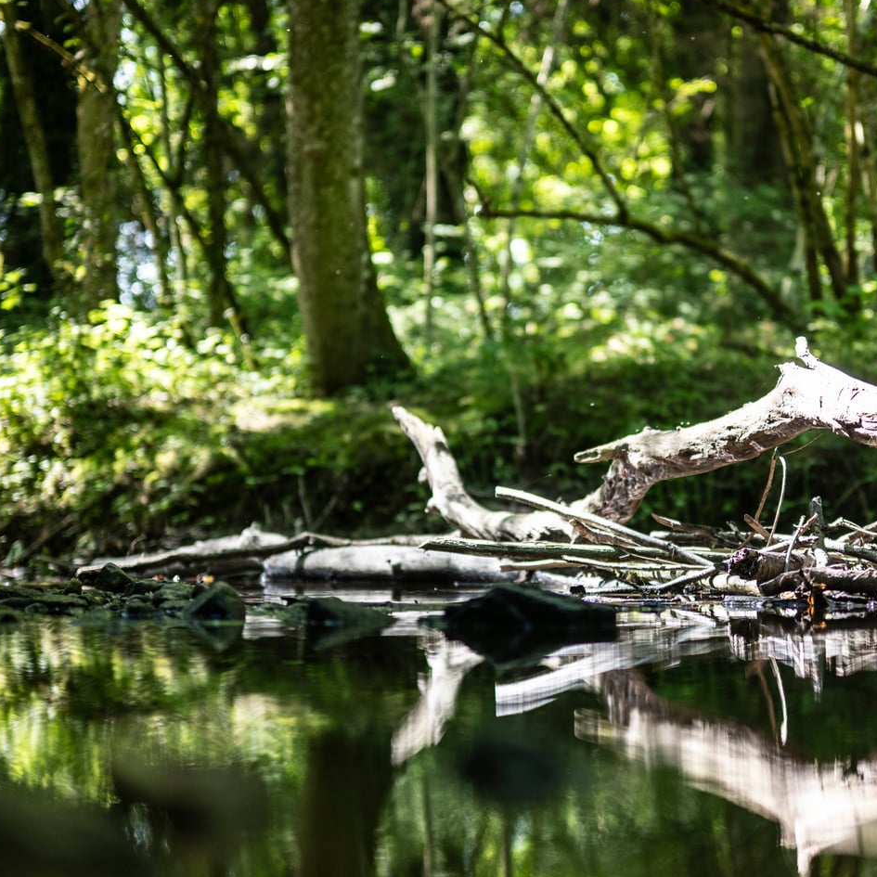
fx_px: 2494
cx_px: 598
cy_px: 389
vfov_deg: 19.9
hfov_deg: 19.9
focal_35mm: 87
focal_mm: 50
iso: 200
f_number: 1.2
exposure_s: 1/1000
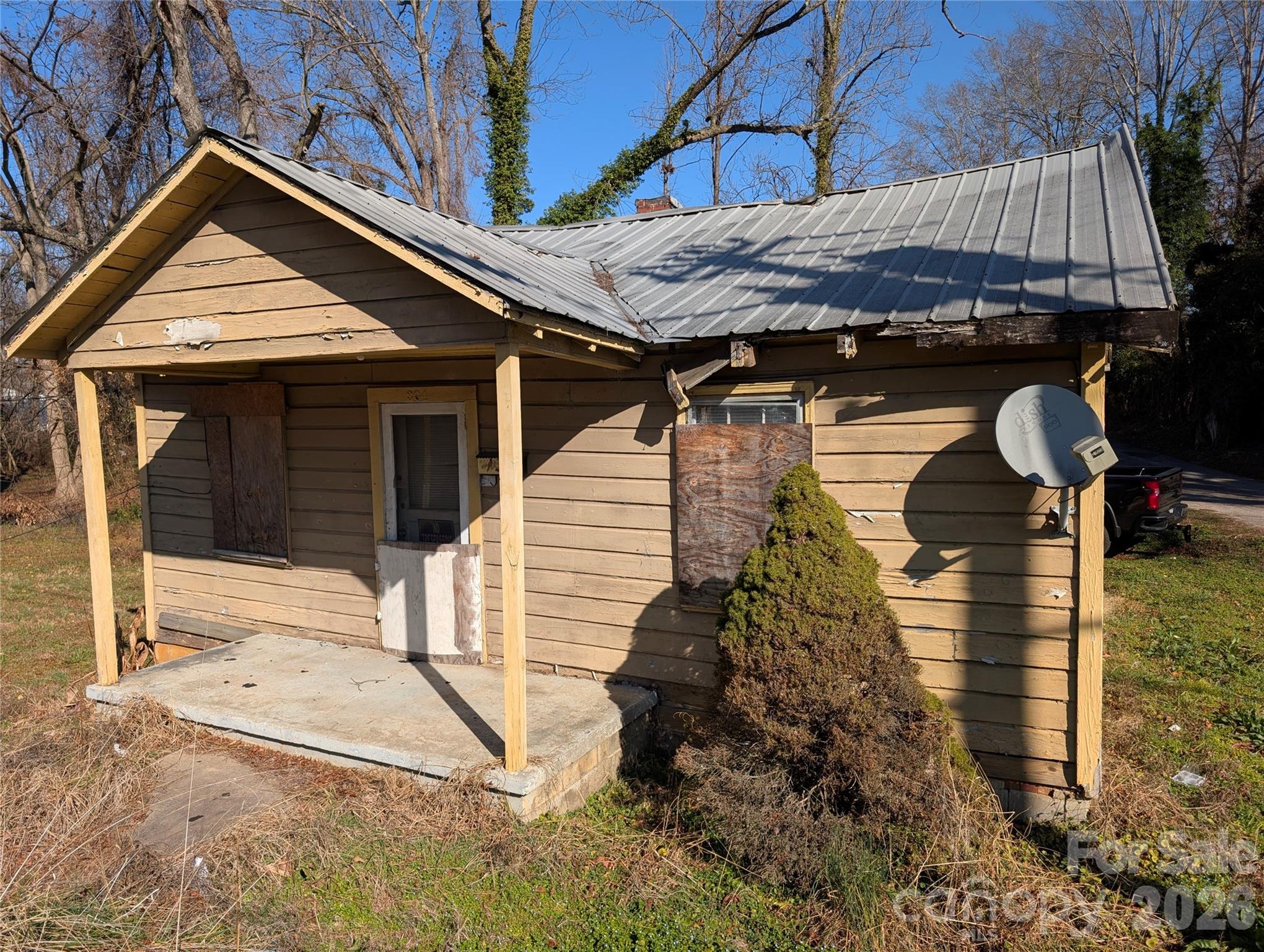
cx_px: 632
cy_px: 476
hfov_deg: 71.5
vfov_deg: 56.9
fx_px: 878
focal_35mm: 24
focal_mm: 6.9
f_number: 1.68
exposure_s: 1/1458
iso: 19
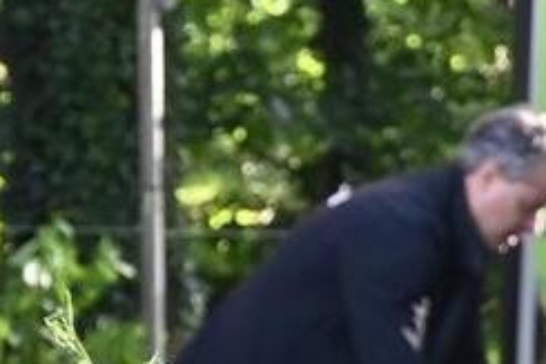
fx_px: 5396
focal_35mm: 356
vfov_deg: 3.8
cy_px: 466
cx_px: 586
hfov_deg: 5.8
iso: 1250
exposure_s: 1/125
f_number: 5
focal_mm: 59
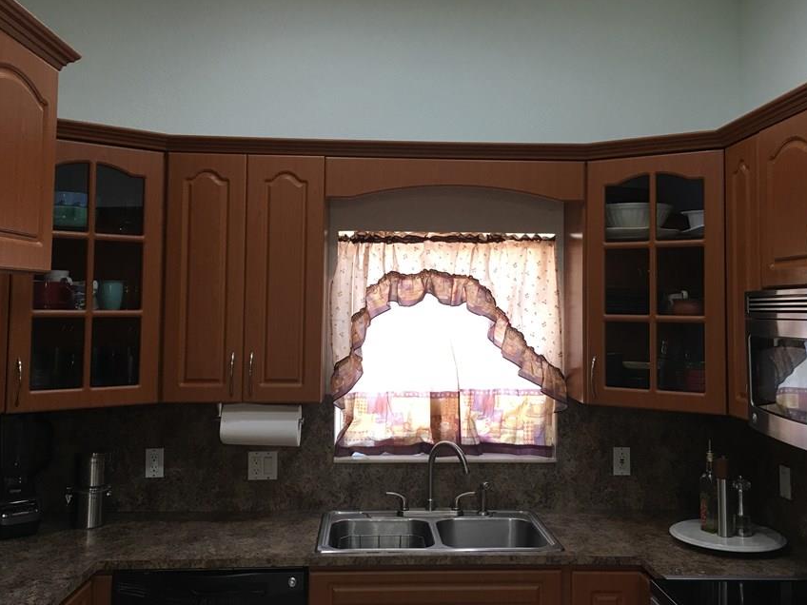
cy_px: 270
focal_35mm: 35
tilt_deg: +2.6
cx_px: 424
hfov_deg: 52.6
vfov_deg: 40.6
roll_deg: -0.7
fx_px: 816
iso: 32
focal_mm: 4.15
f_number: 2.2
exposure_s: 1/15
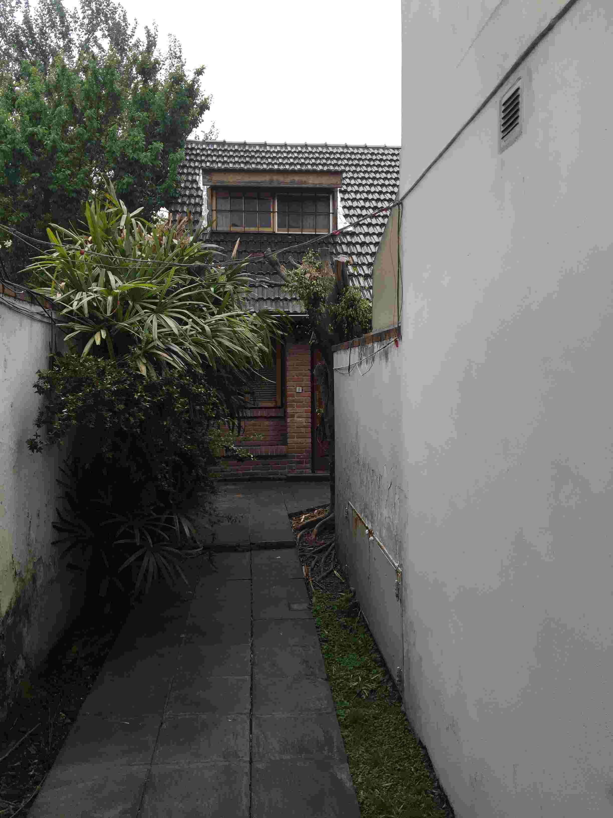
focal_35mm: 29
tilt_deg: -2.2
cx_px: 306
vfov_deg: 61.7
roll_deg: -0.1
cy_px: 409
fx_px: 685
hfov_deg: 48.2
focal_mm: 4.15
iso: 32
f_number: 2.2
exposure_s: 1/807
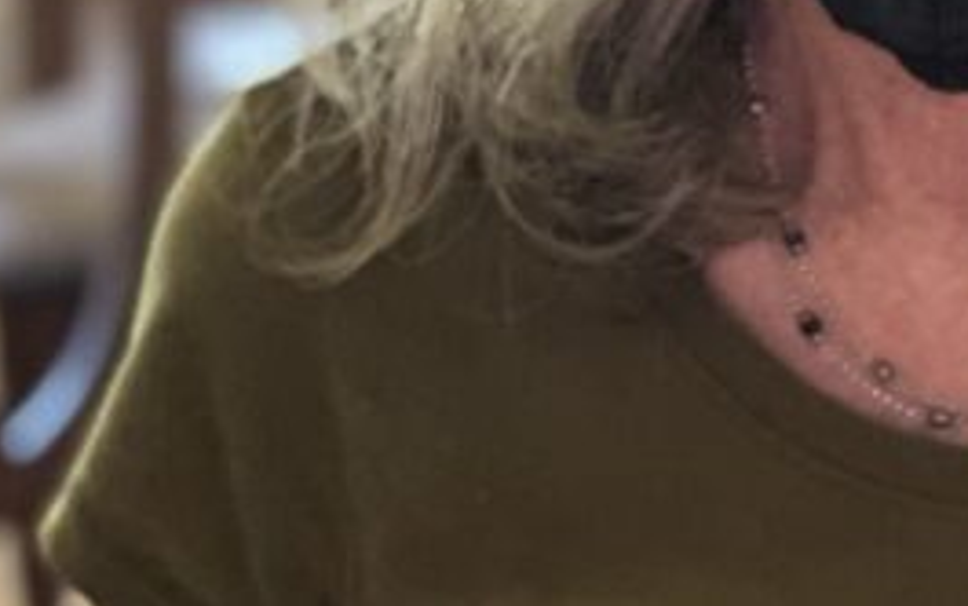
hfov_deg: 9.6
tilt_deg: -17.4
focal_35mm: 213
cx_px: 1311
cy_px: 533
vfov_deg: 6.2
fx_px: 5623
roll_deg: -1.0
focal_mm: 6
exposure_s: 1/15
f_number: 2
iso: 500
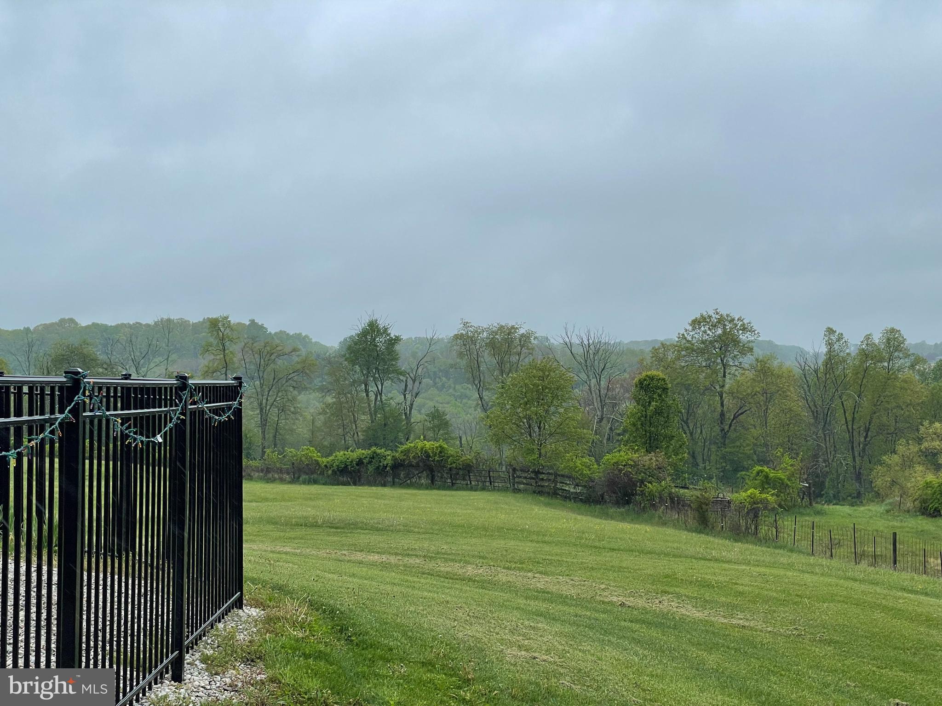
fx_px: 1415
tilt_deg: +1.8
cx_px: 471
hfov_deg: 36.8
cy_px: 353
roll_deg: -0.3
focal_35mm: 52
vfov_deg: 28.0
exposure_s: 1/372
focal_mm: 6
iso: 25
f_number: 2
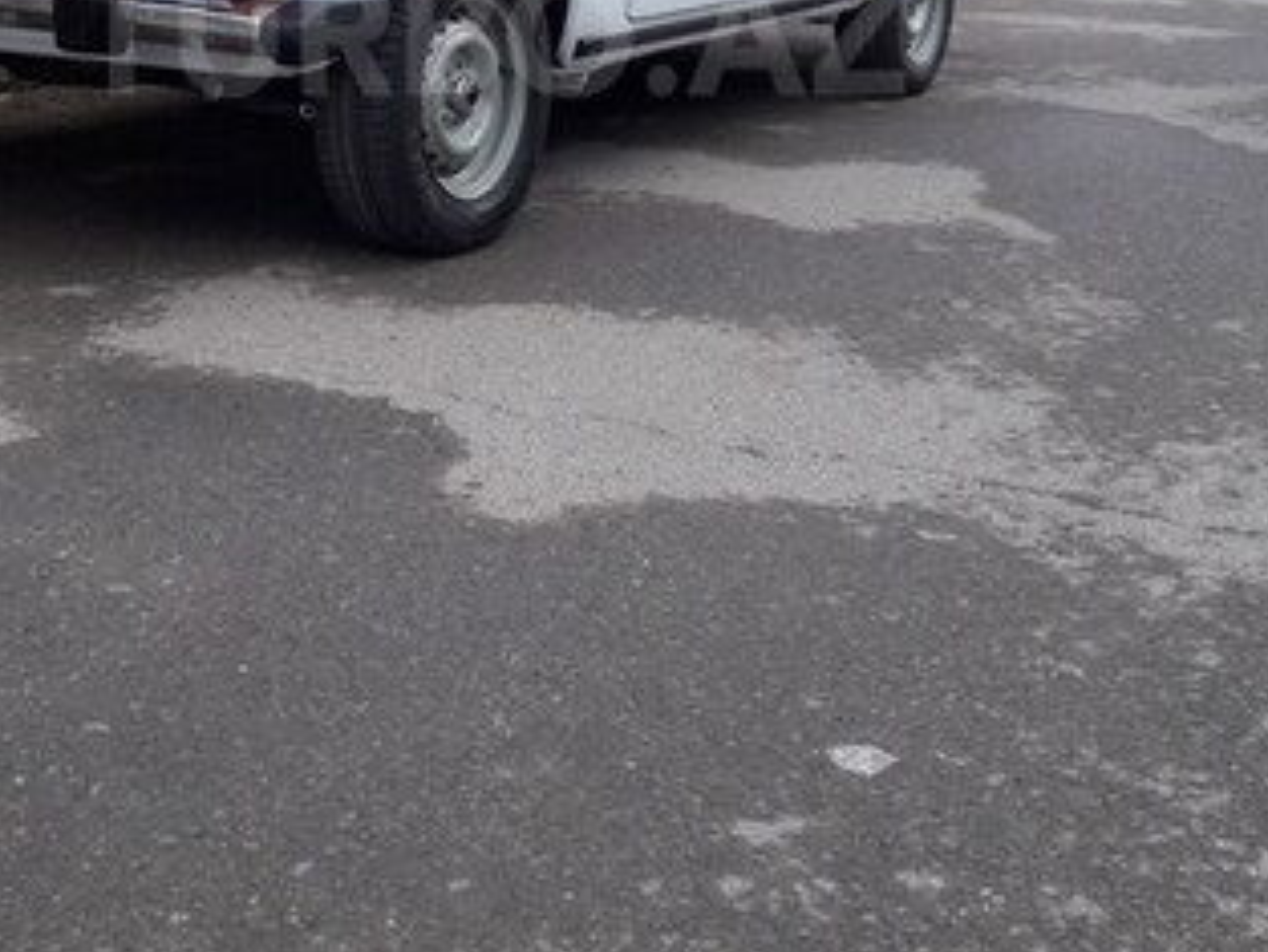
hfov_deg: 32.6
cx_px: 490
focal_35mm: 59
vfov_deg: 23.9
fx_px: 2162
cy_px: 34
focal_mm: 3.7
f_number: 1.9
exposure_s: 1/141
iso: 40
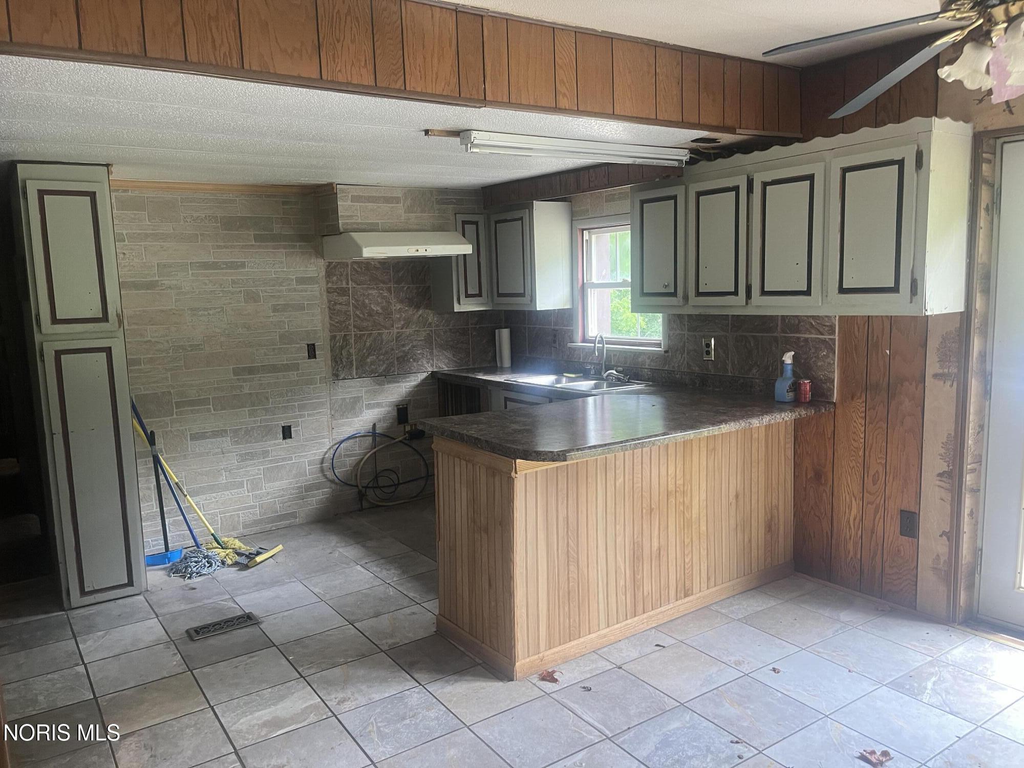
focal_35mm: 26
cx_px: 512
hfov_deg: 67.3
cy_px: 384
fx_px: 769
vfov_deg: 53.1
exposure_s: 1/98
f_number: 1.6
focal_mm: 5.1
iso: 125
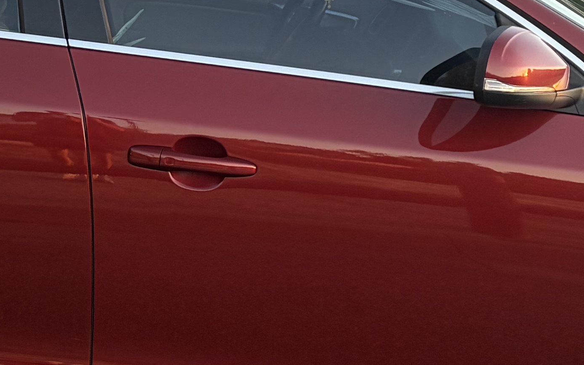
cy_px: -26
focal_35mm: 114
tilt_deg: -4.8
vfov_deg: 11.3
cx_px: 49
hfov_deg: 18.0
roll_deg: +0.5
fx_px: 1814
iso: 50
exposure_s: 1/134
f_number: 1.6
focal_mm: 5.96
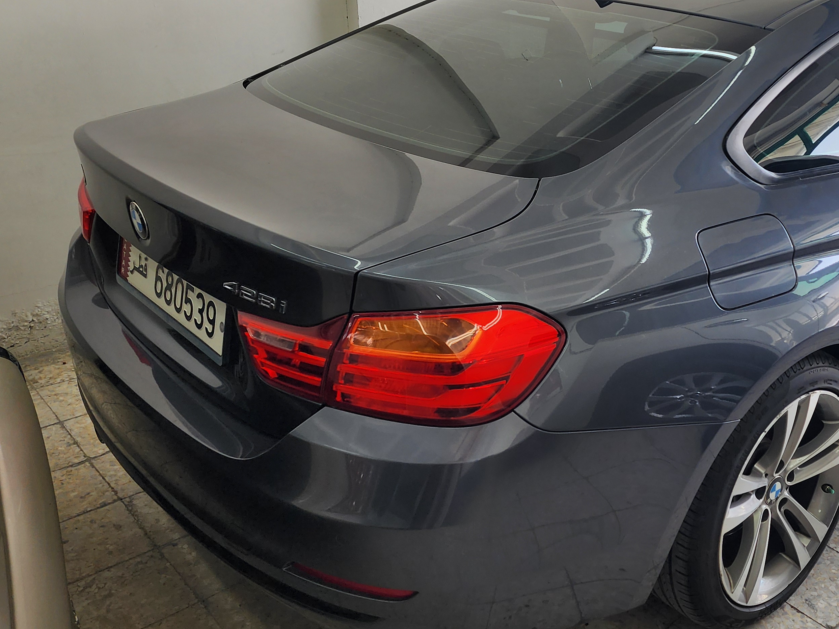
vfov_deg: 38.6
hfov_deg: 48.8
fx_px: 897
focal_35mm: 37
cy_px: 289
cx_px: 593
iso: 50
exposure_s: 1/180
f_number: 1.8
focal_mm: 6.4
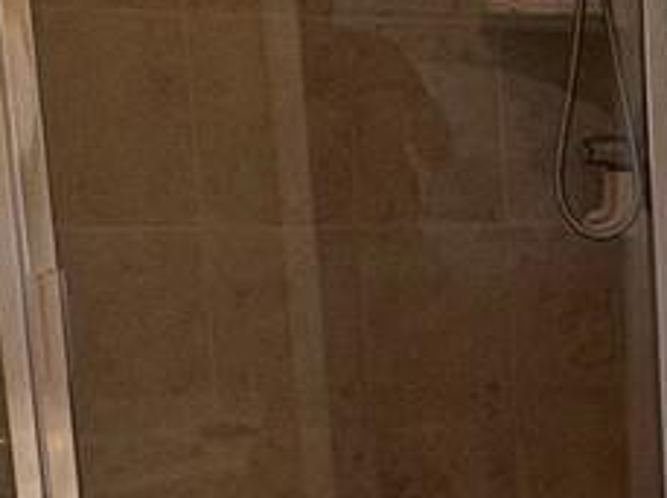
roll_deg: +0.3
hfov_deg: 16.9
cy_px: 475
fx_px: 1885
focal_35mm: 98
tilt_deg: -9.9
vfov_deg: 14.8
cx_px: 1168
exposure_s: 1/60
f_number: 2.2
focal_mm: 2.22
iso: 125
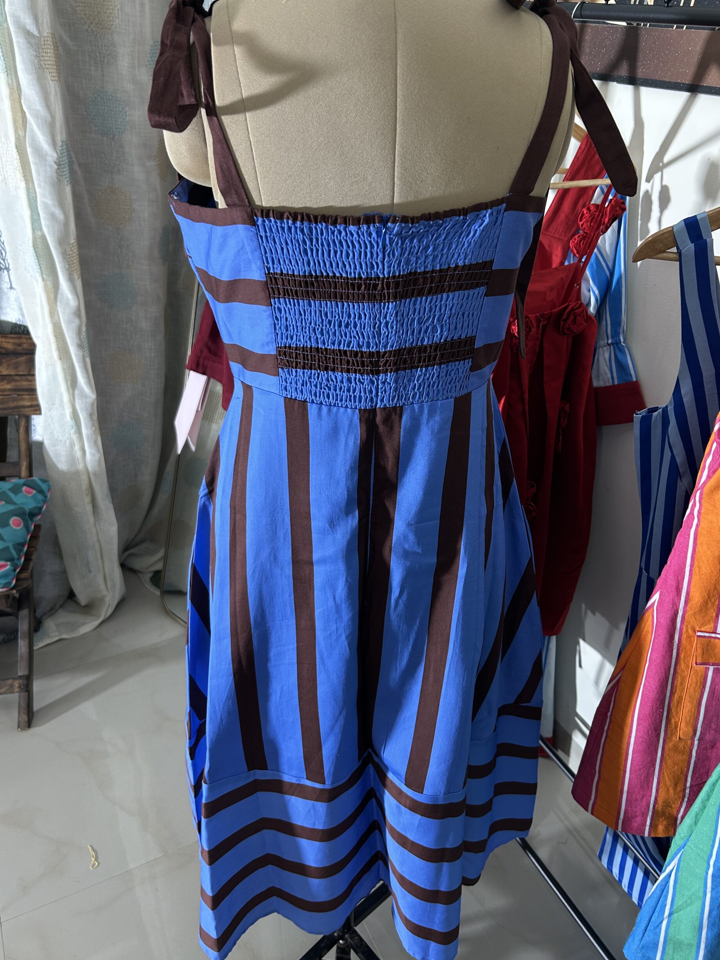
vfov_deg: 65.3
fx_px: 749
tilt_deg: -31.4
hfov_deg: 51.3
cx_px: 371
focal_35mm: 27
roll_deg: -3.7
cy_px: 467
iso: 100
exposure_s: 1/50
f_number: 1.5
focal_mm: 5.7
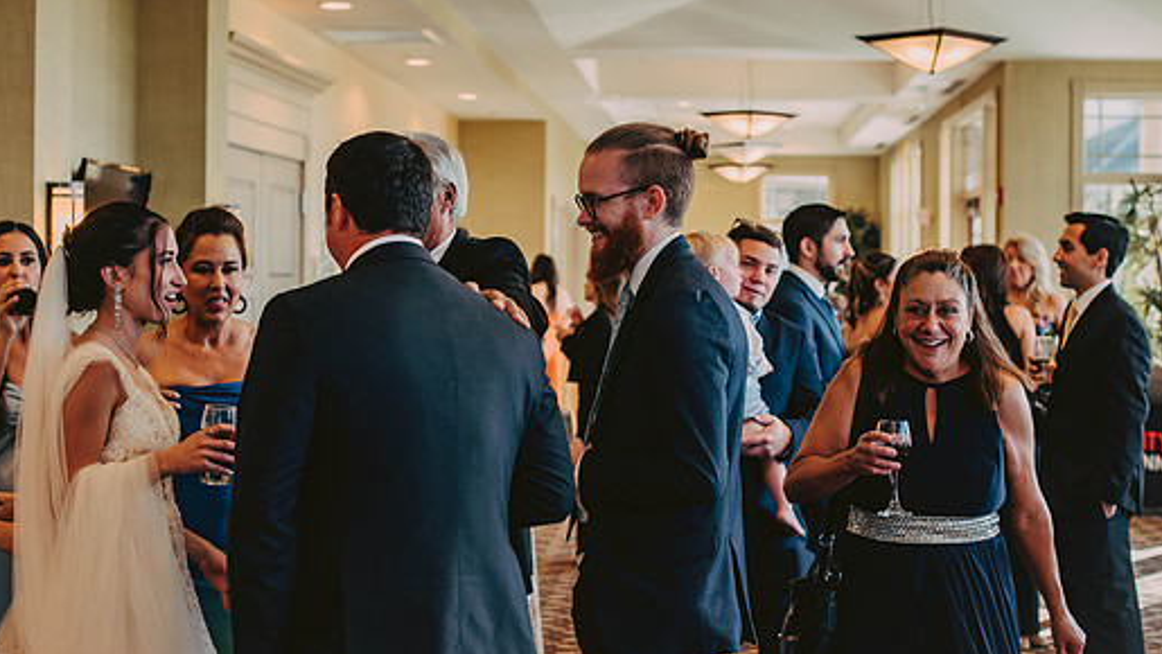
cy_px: 306
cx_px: 571
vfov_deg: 20.4
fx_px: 1818
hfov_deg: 35.4
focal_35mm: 59
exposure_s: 1/320
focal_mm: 50
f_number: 2.8
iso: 320
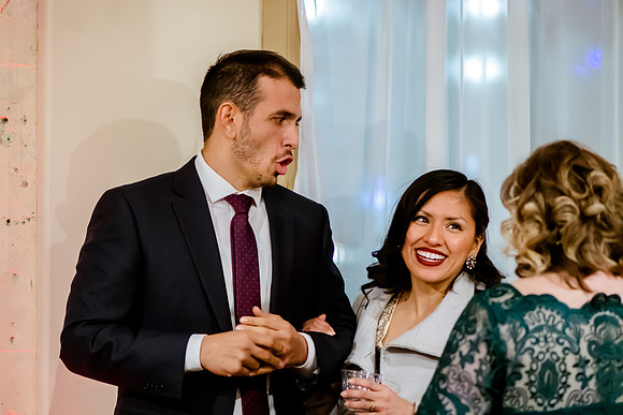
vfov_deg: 8.7
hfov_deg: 13.0
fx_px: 2726
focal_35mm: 158
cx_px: 312
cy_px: 208
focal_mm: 105
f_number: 2.8
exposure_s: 1/100
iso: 4000
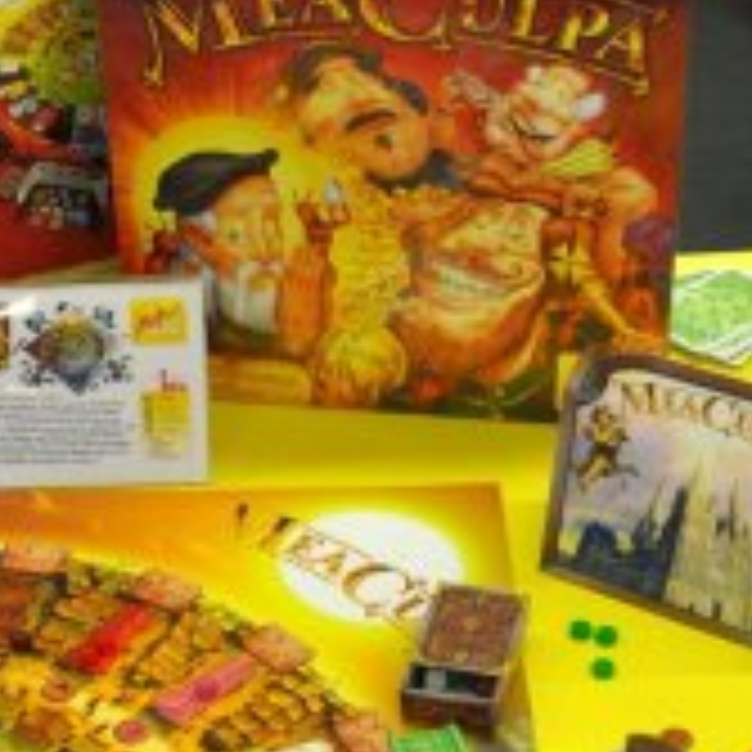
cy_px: 297
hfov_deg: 19.8
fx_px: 2114
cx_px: 81
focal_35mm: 86
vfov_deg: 20.1
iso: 800
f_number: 3.8
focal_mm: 22
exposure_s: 1/60
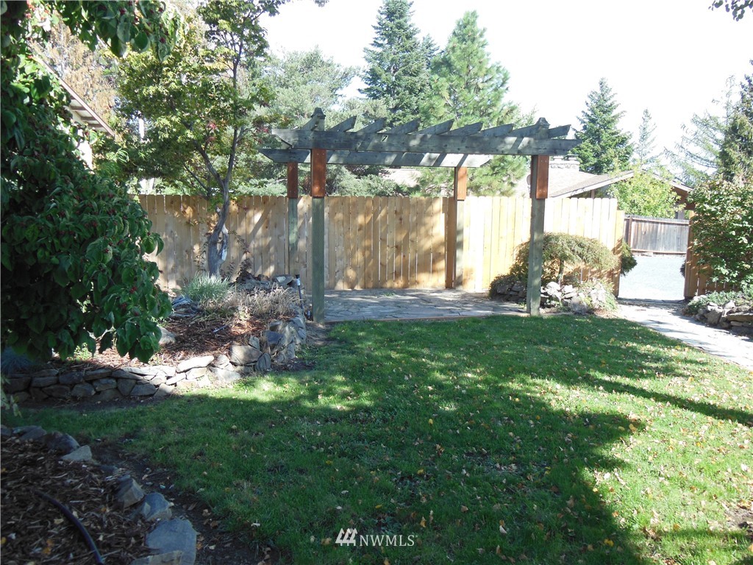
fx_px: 631
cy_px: 282
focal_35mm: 29
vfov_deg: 48.2
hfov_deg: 61.7
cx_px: 376
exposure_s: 1/250
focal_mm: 5.2
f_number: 3.7
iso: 125
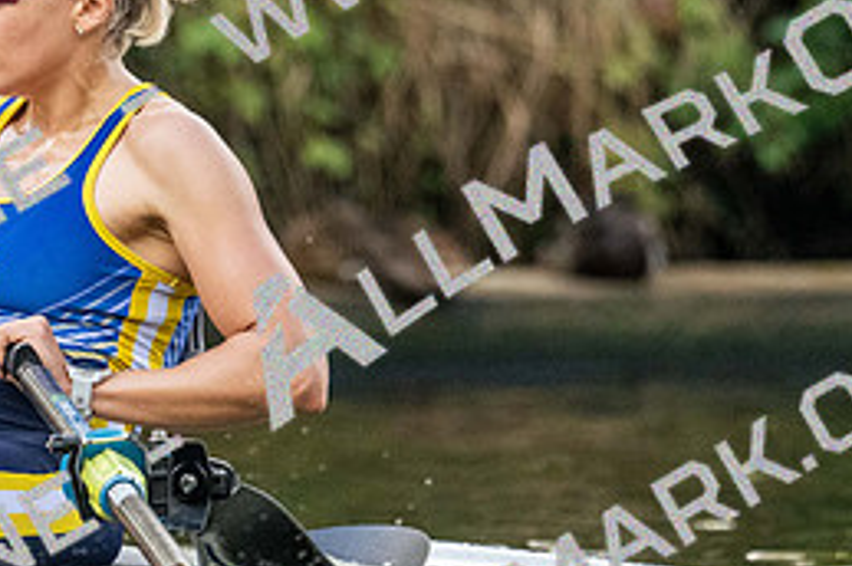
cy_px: 118
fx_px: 31815
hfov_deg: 1.5
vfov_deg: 1.0
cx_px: -30
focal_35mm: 1346
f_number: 4.5
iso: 2000
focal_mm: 400
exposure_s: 1/2500
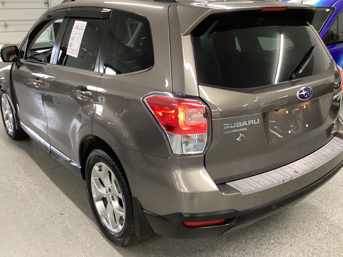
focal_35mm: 35
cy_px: 113
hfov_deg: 52.6
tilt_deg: -19.6
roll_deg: -0.3
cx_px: 178
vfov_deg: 40.6
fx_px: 347
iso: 400
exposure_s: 1/60
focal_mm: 3.3
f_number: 2.4
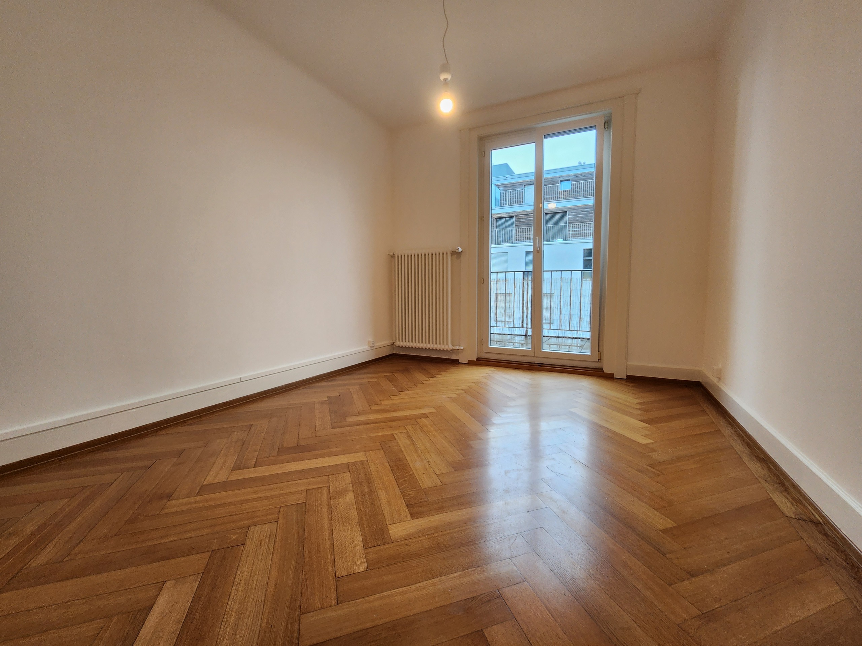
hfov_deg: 106.2
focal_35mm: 13
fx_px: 324
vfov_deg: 89.9
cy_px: 323
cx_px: 431
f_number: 2.2
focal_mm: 2.2
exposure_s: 1/50
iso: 160
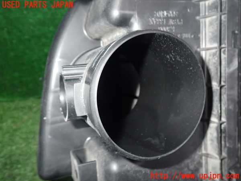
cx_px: 120
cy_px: 90
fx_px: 209
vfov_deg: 46.8
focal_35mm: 30
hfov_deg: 60.0
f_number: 6.3
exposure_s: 1/30
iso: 640
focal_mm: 5.4
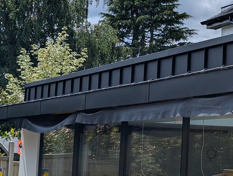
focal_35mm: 107
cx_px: 214
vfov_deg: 13.9
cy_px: 62
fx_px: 721
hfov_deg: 18.0
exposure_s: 1/2222
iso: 22
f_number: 1.68
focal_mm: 6.9
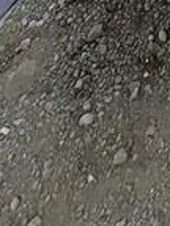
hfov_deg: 13.4
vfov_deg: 11.1
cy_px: -476
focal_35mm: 87
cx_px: 382
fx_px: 570
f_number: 2.2
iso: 40
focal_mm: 2.22
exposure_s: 1/700
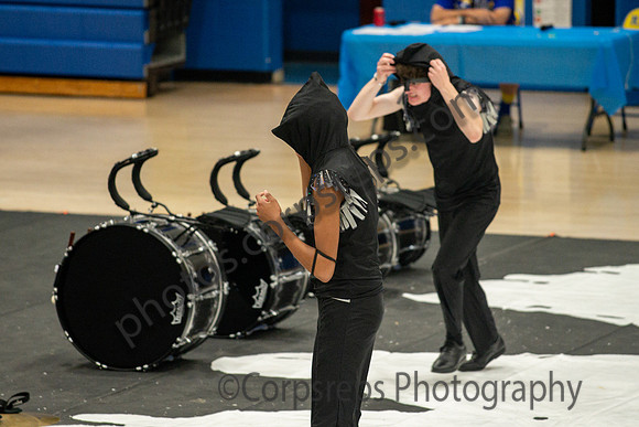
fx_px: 4866
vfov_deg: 5.0
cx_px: 316
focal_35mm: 274
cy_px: 179
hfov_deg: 7.5
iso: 5000
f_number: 4
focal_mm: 200
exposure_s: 1/500
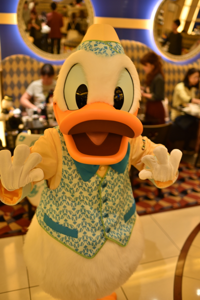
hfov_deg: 37.9
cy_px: 150
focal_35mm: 35
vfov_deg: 54.4
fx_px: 291
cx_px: 100
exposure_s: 1/40
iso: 250
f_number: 2
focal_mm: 35
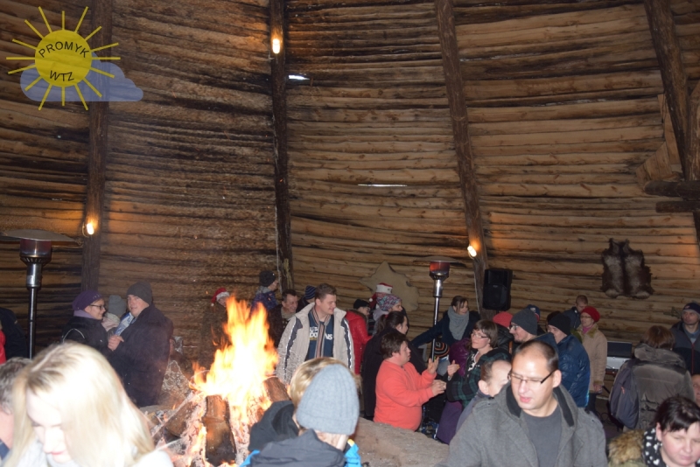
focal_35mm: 38
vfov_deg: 35.5
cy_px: 234
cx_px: 350
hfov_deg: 51.3
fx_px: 729
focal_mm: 25
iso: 640
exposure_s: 1/60
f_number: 4
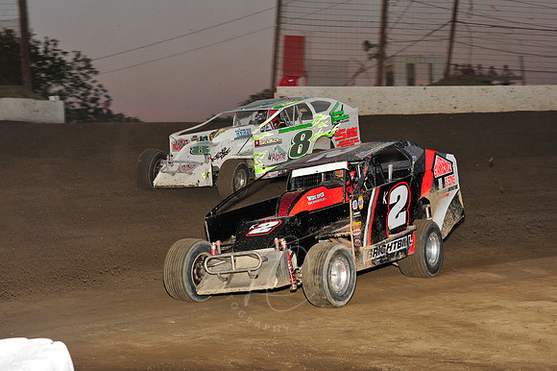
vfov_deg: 14.8
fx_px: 1423
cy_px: 186
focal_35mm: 92
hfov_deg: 22.2
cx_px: 278
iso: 1000
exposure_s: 1/320
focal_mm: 92
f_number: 7.1
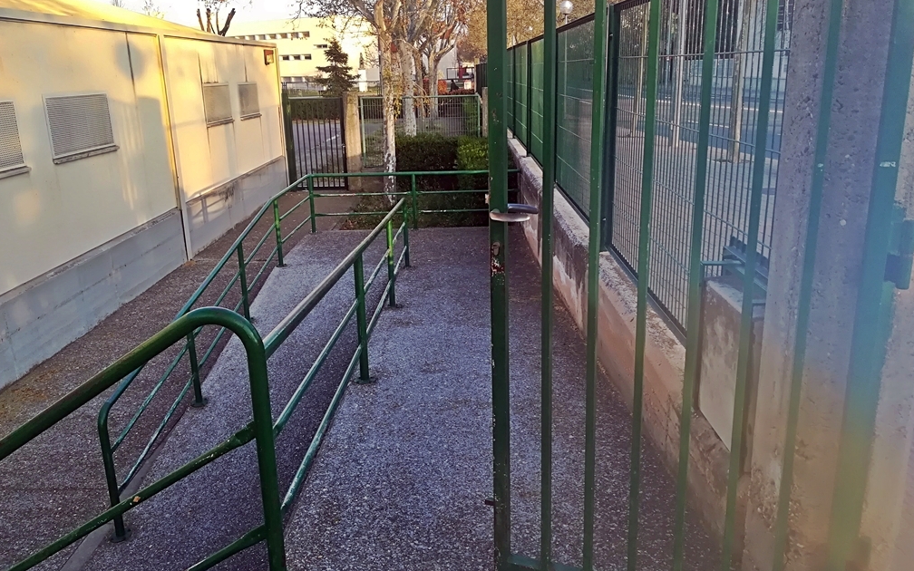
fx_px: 697
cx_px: 456
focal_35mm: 28
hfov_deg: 66.5
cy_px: 264
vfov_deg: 44.5
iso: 50
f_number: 2.2
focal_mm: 3.83
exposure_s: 1/130
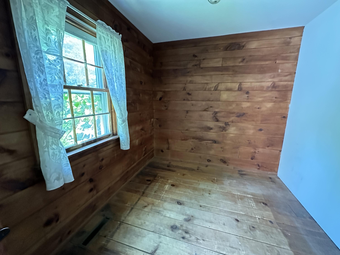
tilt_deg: -10.7
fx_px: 138
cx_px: 170
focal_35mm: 14
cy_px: 128
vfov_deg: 85.7
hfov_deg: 102.1
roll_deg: -0.3
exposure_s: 1/50
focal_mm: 2.22
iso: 1600
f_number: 2.2
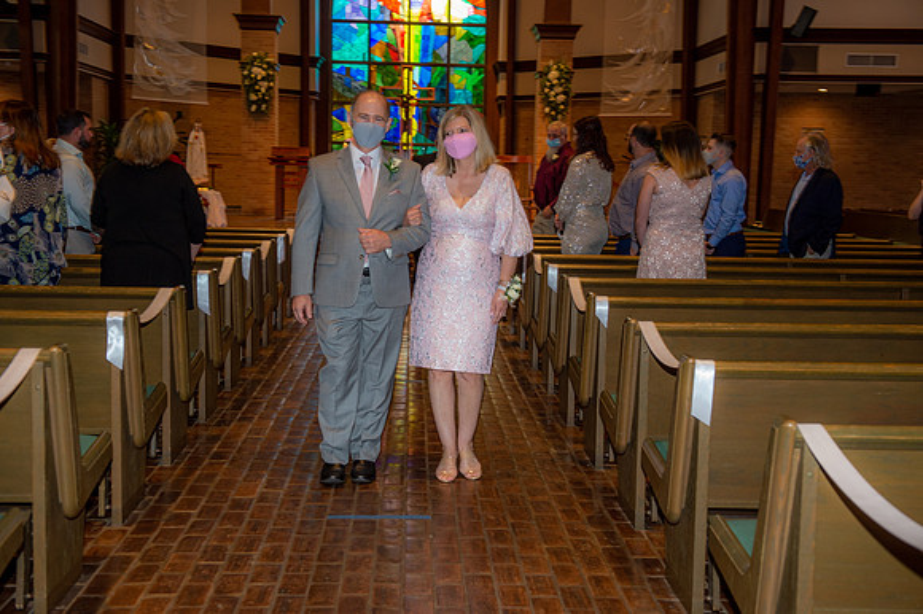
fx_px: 1230
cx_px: 462
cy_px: 307
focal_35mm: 48
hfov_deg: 41.1
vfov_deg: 28.0
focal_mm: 48
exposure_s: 1/125
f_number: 5
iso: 1250
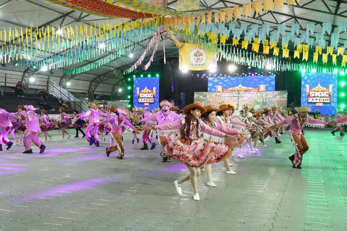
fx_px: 347
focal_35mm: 36
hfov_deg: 53.2
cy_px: 116
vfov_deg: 36.8
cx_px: 174
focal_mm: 24
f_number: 2.8
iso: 3200
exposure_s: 1/500
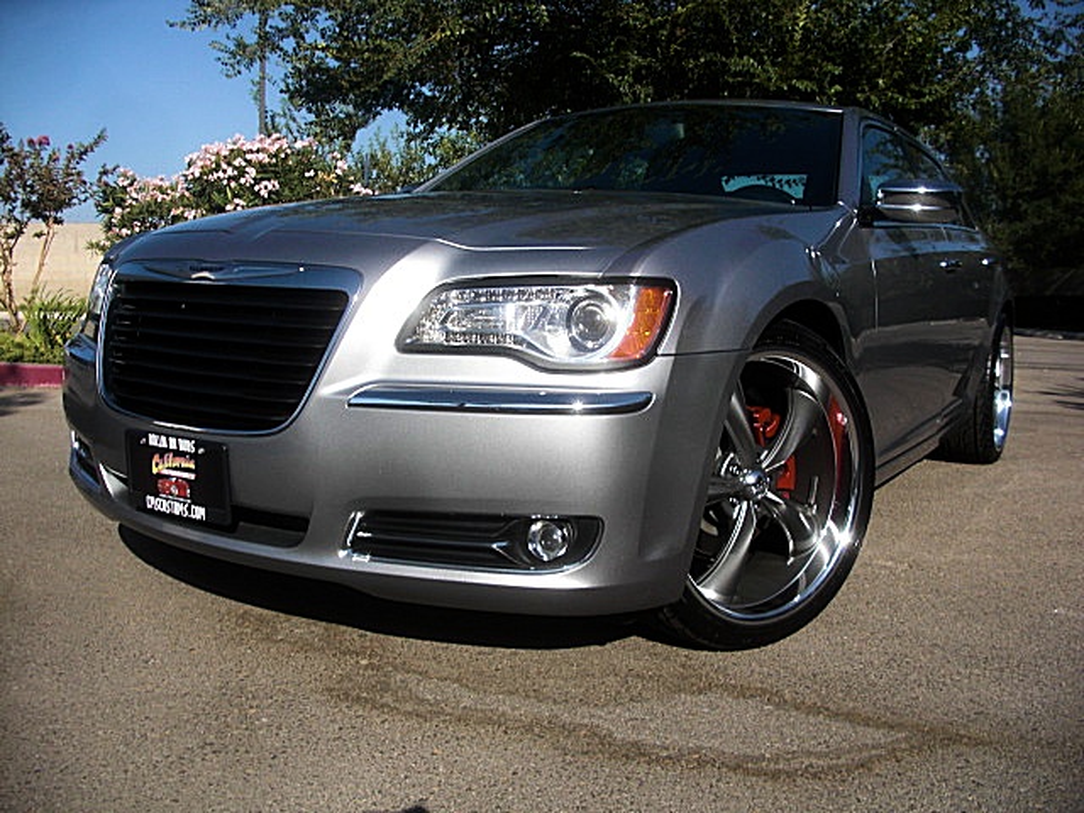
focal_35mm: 36
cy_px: 406
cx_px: 542
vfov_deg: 39.7
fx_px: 1127
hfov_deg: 51.4
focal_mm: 6.3
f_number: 7.9
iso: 50
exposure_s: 1/160
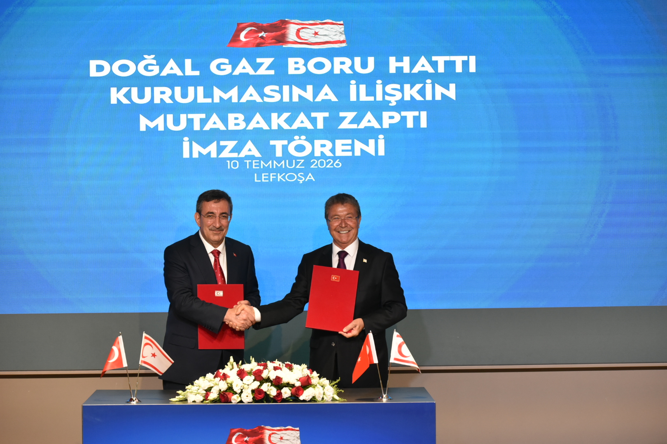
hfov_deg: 17.6
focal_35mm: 116
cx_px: 334
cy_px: 222
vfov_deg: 11.8
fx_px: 2149
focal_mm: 116
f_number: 4.5
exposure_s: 1/400
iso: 3200
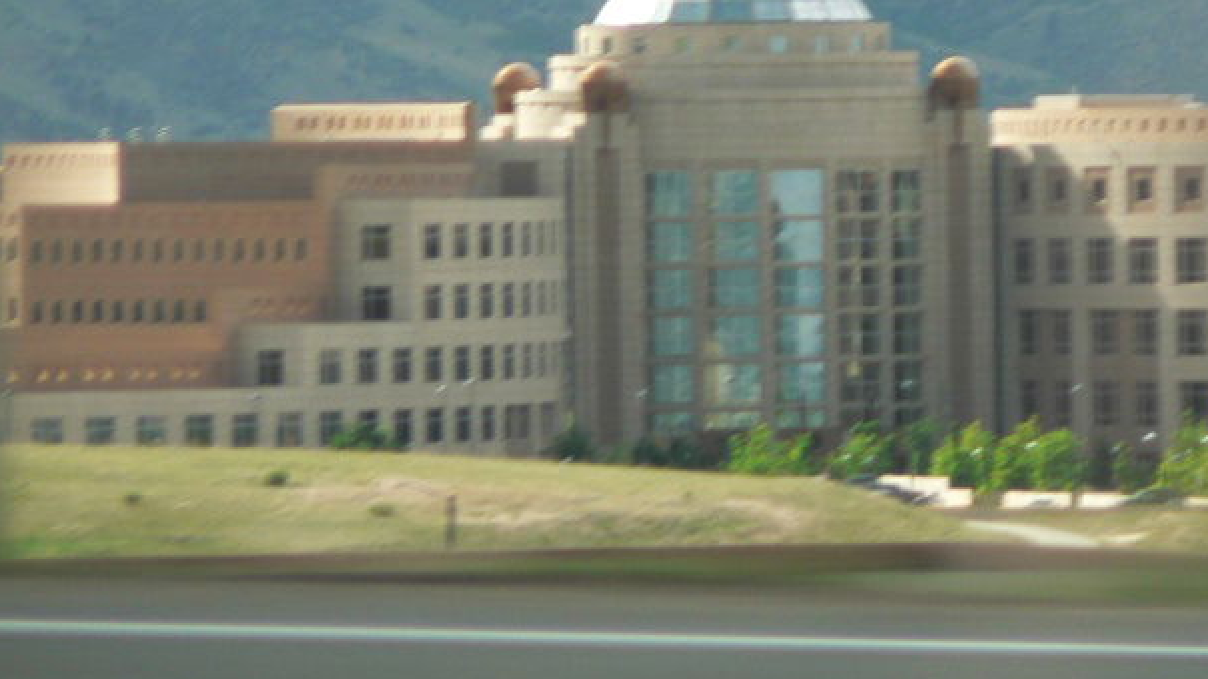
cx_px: 847
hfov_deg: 3.1
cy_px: 78
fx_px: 22035
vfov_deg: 1.8
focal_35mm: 688
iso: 80
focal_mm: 62
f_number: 3.3
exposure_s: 1/100
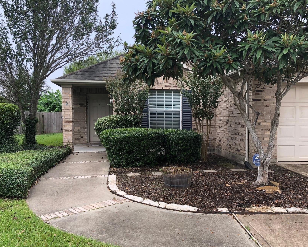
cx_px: 150
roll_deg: -1.1
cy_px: 134
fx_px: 310
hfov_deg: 52.8
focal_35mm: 34
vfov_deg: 43.3
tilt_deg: -1.8
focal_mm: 4
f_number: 1.8
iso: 20
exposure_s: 1/159
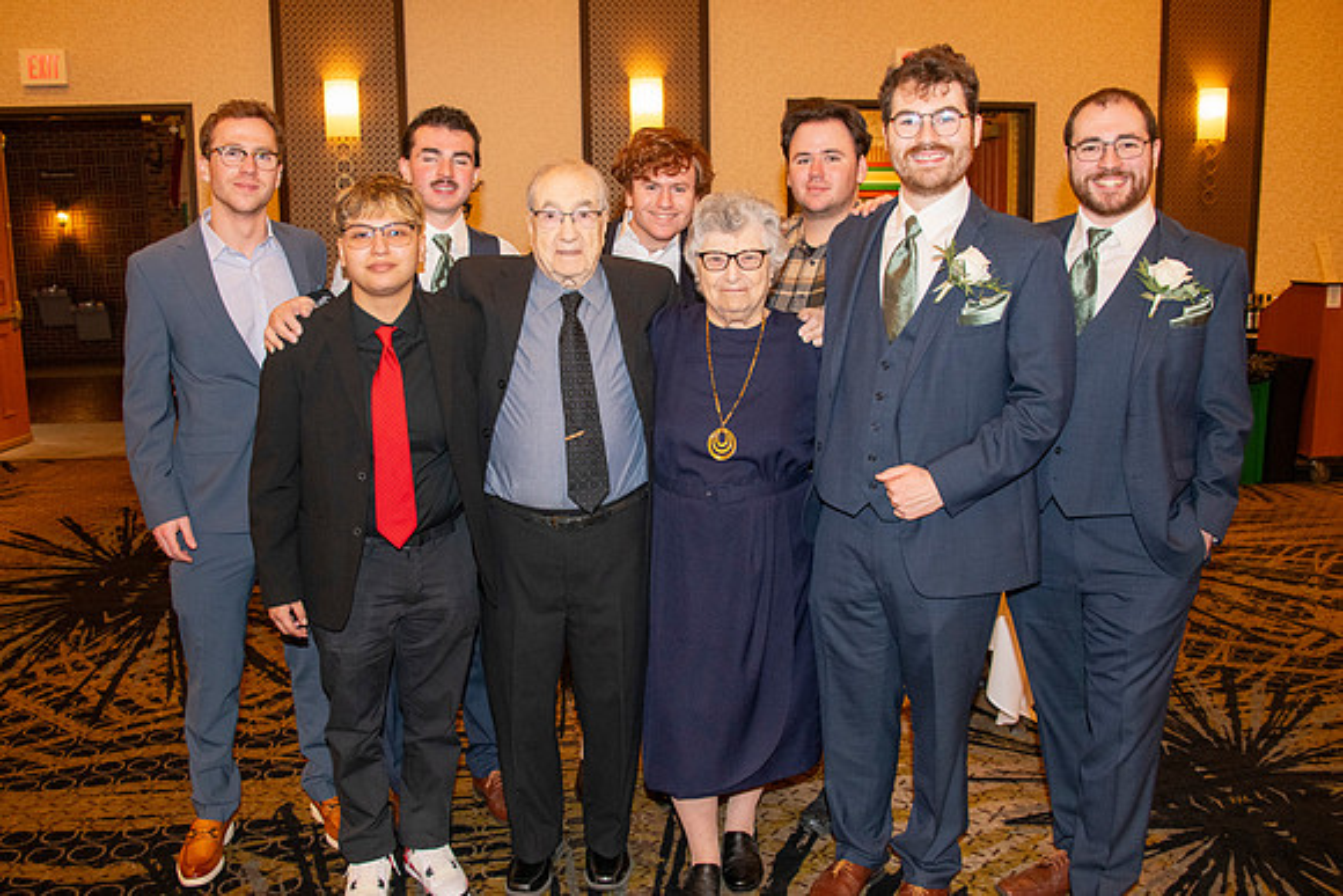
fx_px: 1249
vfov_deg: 39.5
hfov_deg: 56.5
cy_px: 427
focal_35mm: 33
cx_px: 641
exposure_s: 1/60
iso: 2000
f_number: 5.6
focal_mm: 32
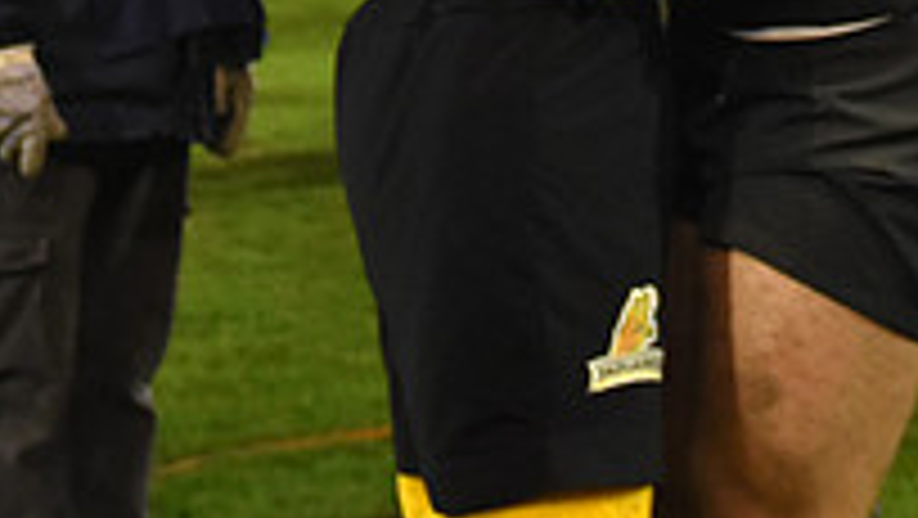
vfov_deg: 13.7
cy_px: -261
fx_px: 2021
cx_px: 446
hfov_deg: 25.6
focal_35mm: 83
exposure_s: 1/640
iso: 2000
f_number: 2.8
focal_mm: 24
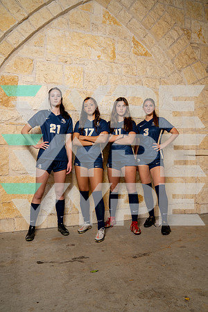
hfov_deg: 49.6
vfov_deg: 69.4
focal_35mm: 26
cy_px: 156
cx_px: 104
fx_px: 225
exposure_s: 1/250
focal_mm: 26
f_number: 5
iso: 100
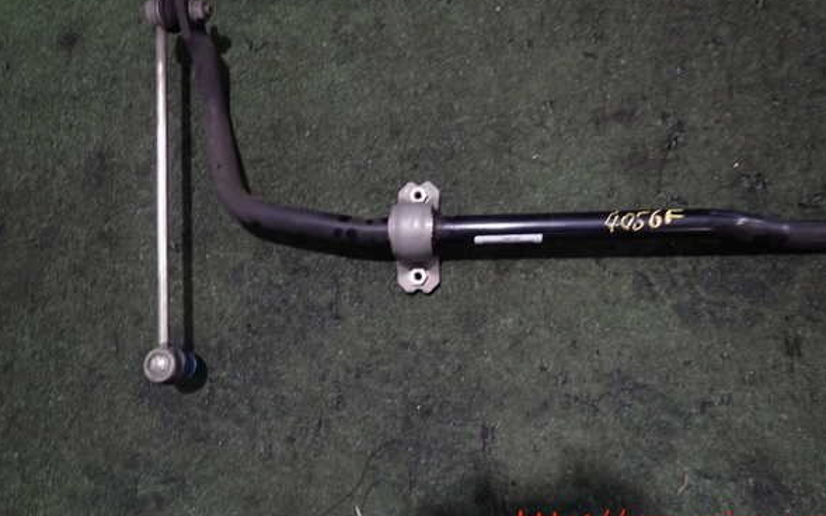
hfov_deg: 68.4
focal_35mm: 27
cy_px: 227
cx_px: 414
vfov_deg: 45.9
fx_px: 608
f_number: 2
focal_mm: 4.5
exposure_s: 1/30
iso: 320
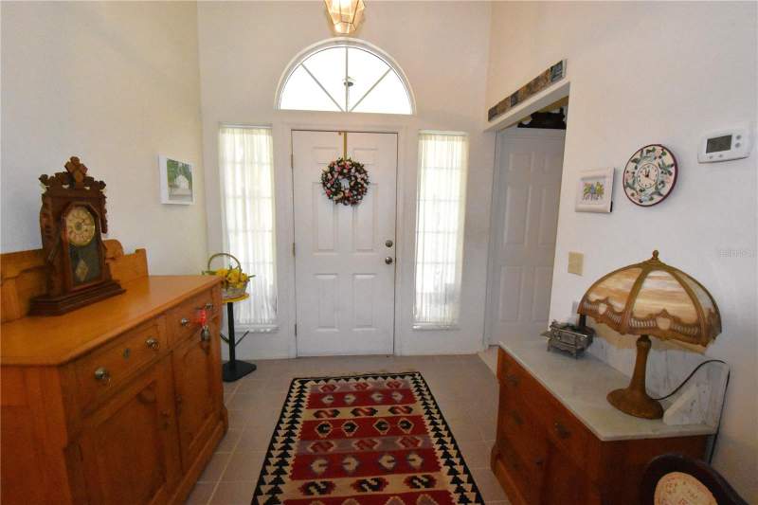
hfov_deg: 100.4
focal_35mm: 15
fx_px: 316
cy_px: 252
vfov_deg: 77.3
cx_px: 379
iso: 10000
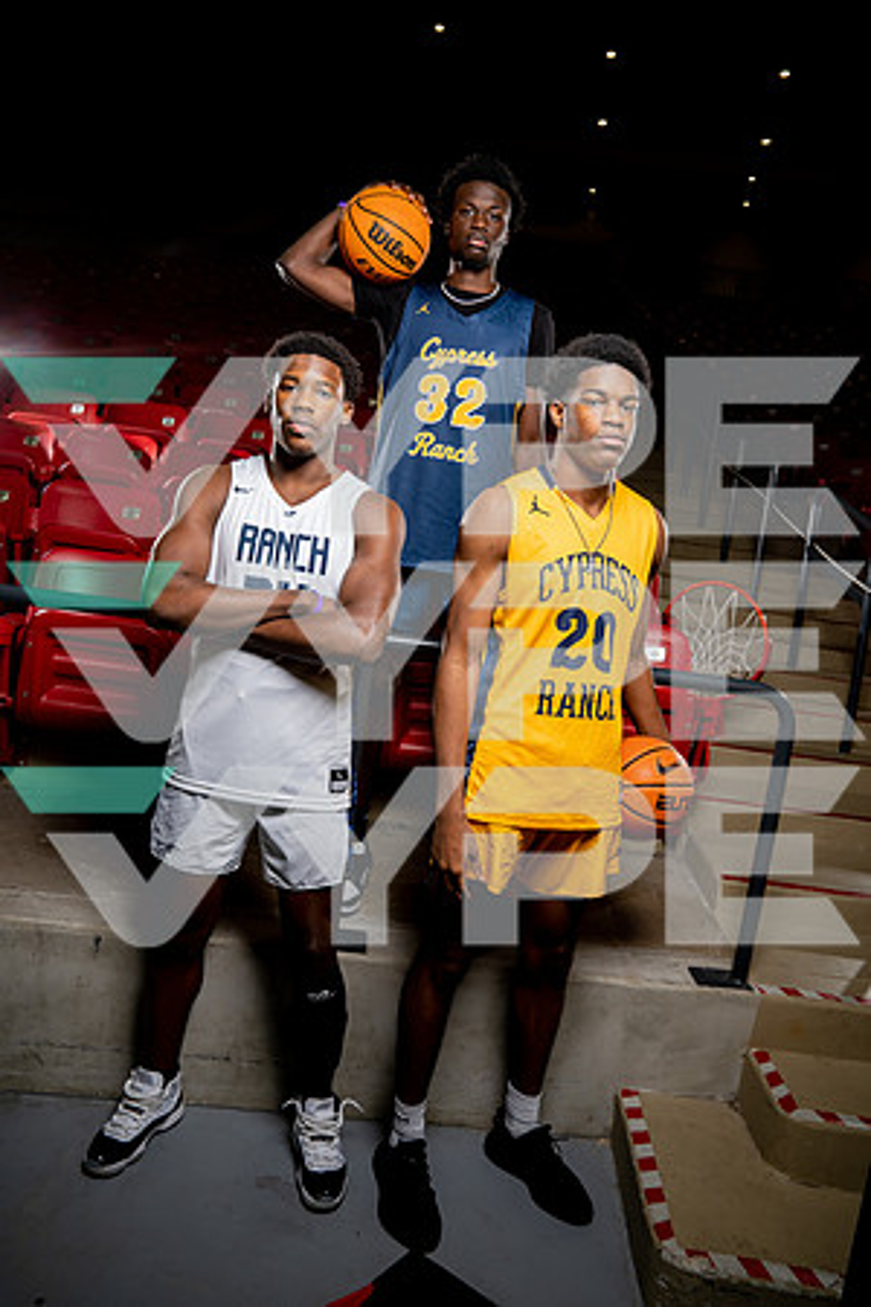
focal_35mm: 27
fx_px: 980
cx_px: 436
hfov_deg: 47.9
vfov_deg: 67.4
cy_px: 654
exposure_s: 1/250
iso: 320
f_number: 7.1
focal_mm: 27
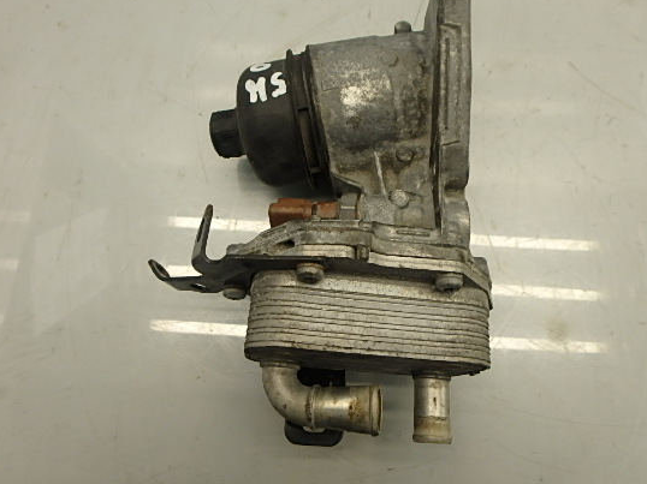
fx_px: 467
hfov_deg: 69.3
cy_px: 205
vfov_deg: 54.6
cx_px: 350
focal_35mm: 25
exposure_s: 1/60
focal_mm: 3.7
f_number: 3.5
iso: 125
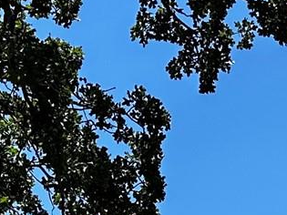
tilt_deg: +2.9
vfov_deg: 8.6
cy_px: 518
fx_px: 1293
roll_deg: +1.6
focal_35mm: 156
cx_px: 155
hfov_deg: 12.7
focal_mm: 6.86
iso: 80
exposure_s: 1/3247
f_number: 1.78
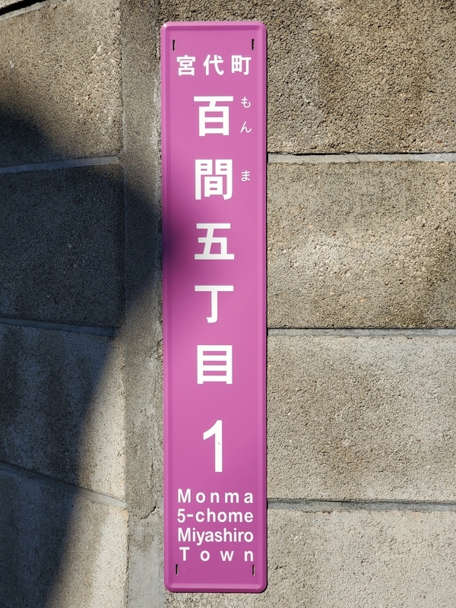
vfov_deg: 36.8
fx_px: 913
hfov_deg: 28.0
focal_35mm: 52
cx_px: 228
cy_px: 304
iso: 50
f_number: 2.4
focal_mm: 6
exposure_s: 1/1117
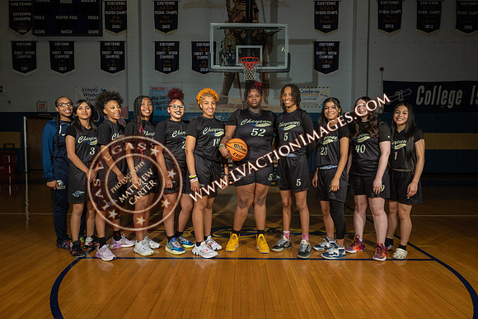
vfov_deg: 51.0
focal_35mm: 25
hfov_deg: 71.1
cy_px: 163
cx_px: 239
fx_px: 334
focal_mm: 24
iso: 160
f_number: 8
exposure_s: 1/200
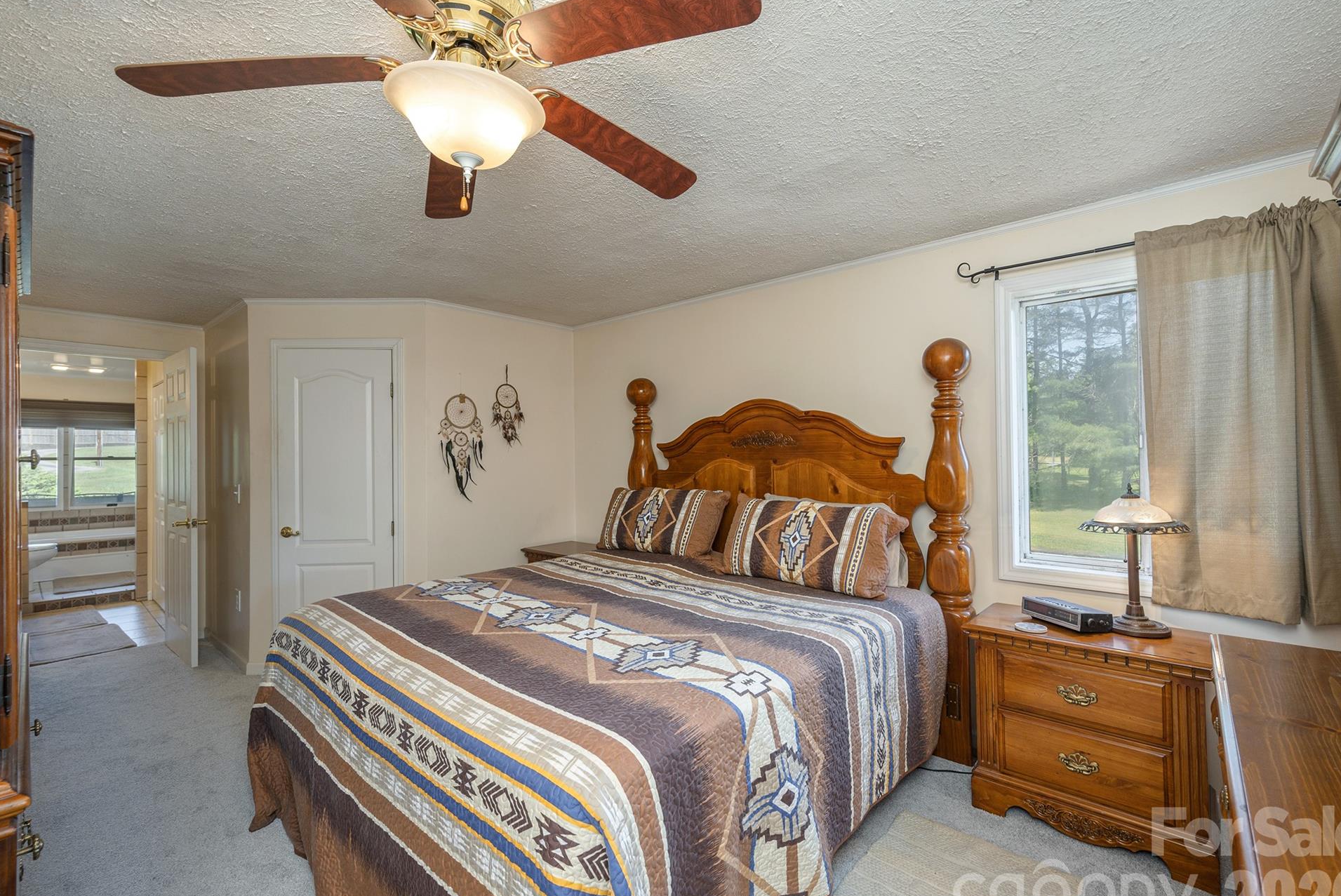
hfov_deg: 100.3
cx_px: 657
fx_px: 559
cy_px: 465
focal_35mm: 15
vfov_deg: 77.4
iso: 320
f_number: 7.1
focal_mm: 14
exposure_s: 1/80
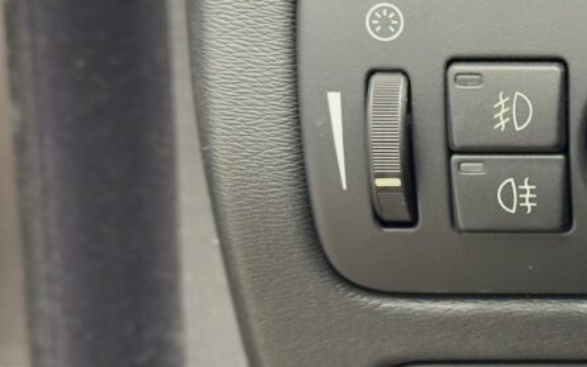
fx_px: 1871
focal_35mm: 117
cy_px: 267
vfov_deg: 11.2
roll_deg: -0.6
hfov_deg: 17.2
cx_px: 665
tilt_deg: -12.8
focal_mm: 6.76
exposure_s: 1/25
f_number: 1.78
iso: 500
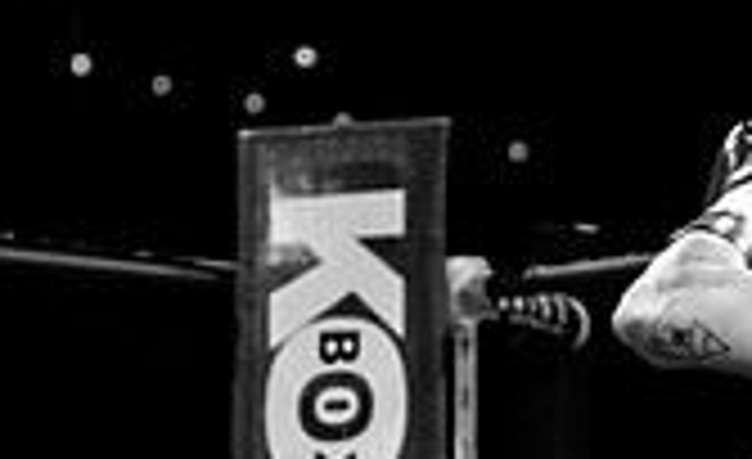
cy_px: 421
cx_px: 779
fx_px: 6211
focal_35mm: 305
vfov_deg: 4.2
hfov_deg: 6.9
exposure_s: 1/1000
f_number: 4
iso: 4000
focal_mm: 70
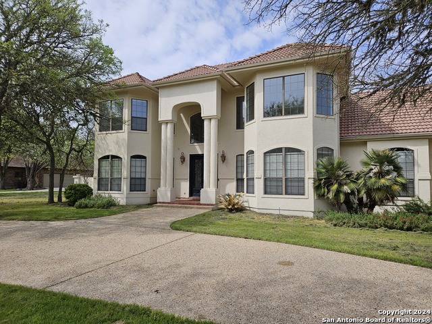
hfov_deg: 73.9
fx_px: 287
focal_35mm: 23
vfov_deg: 58.9
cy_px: 162
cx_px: 216
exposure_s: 1/2077
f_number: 1.8
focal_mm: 5.4
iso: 25
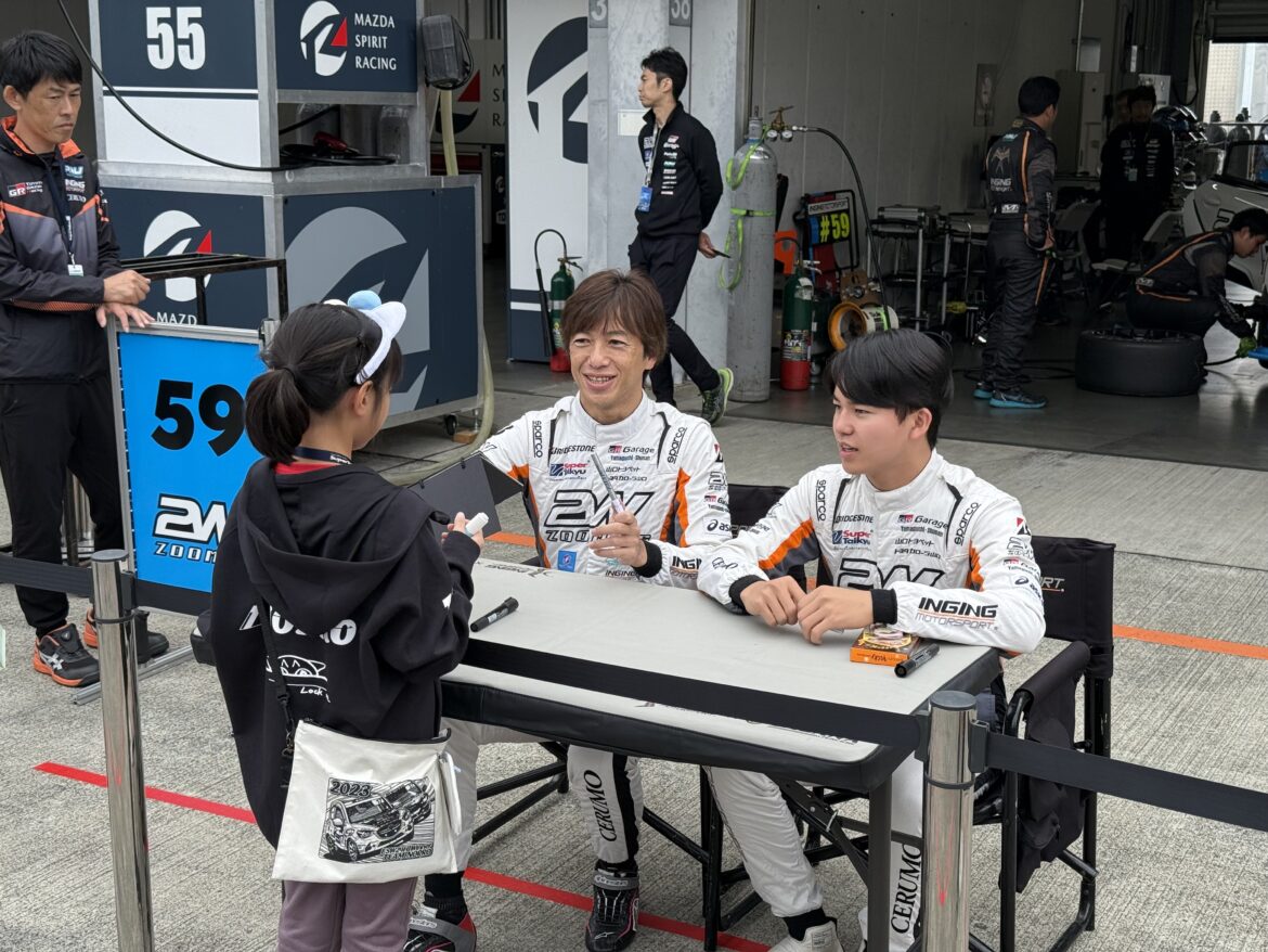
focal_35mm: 48
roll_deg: -0.8
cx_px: 634
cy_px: 476
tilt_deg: -12.2
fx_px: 1759
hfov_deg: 39.6
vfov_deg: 30.3
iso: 80
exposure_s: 1/1795
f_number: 1.78
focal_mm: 6.76
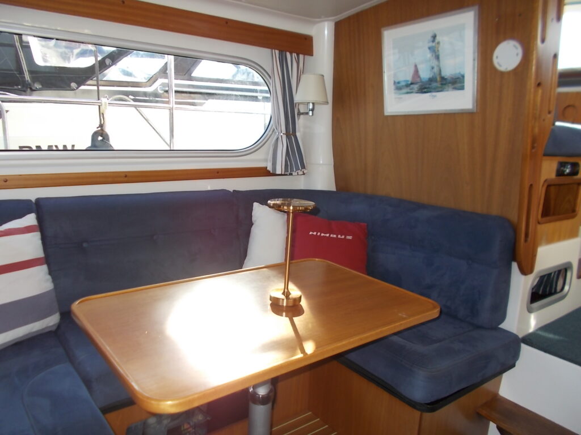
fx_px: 436
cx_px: 290
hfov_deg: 67.3
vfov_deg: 53.1
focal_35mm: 26
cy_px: 218
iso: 80
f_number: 3.2
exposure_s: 1/160
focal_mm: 4.6
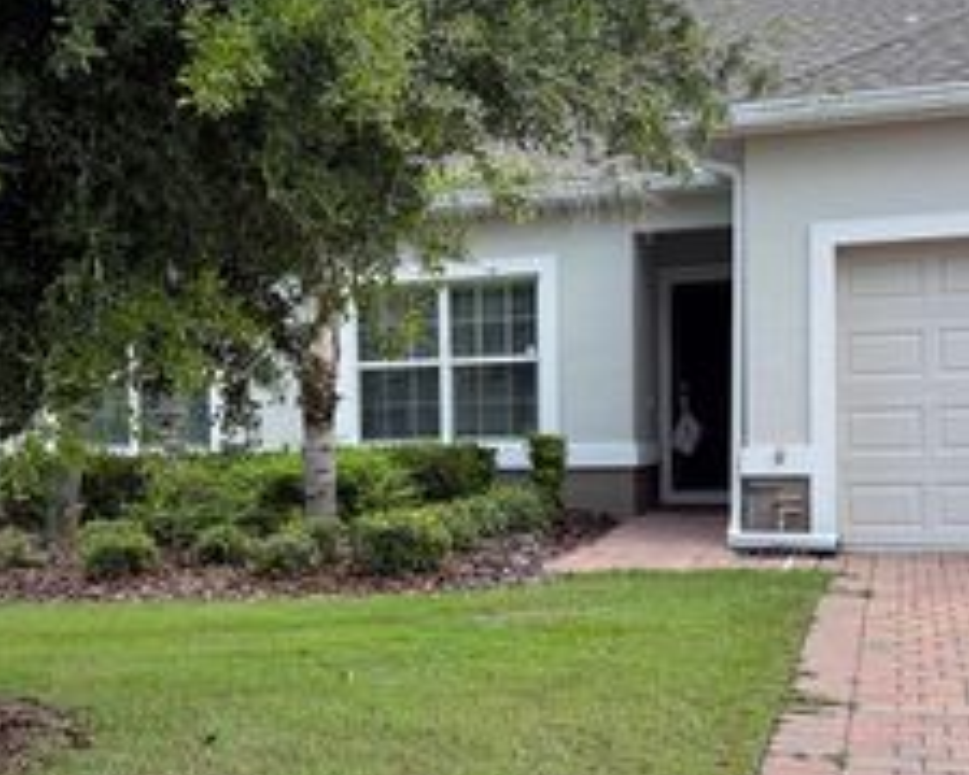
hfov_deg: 35.4
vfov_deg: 29.0
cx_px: 276
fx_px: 1491
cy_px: 480
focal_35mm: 52
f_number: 1.78
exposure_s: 1/1464
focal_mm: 6.76
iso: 100
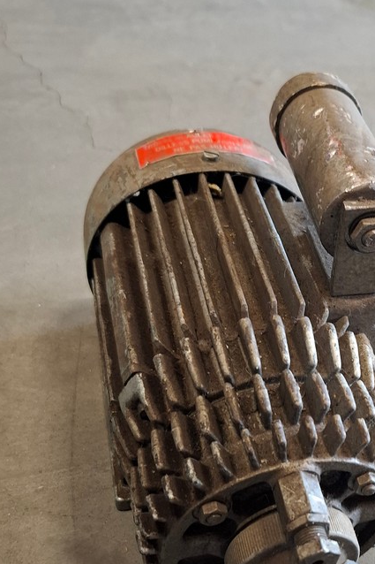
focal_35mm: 45
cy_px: 338
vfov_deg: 43.4
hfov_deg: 28.8
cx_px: 329
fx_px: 703
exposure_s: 1/25
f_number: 1.8
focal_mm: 5.54
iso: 320
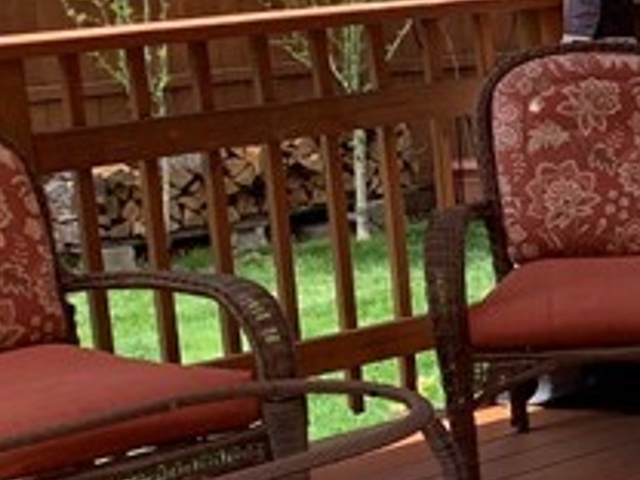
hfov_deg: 13.6
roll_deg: +0.3
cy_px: 394
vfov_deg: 11.5
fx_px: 2367
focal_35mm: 128
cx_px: 1194
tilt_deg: -11.3
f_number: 1.8
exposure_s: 1/673
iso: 25
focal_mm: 4.25
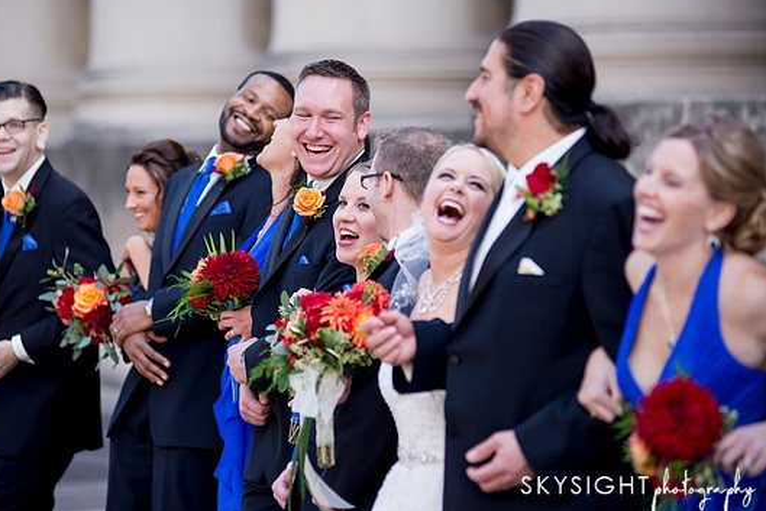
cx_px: 355
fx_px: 3384
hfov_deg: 12.9
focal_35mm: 159
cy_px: 241
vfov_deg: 8.6
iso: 200
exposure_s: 1/250
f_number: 3.2
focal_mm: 145
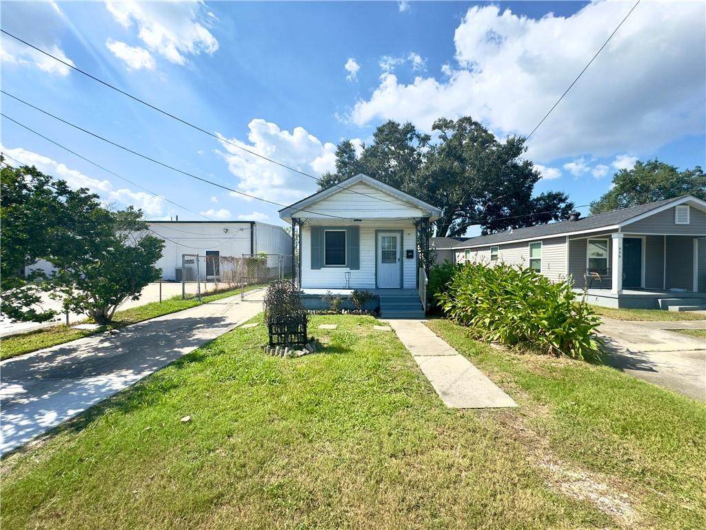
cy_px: 265
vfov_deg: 85.7
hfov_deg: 102.1
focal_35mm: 14
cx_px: 353
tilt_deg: -0.6
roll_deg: -0.4
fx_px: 286
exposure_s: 1/2028
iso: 50
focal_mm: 2.22
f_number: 2.2
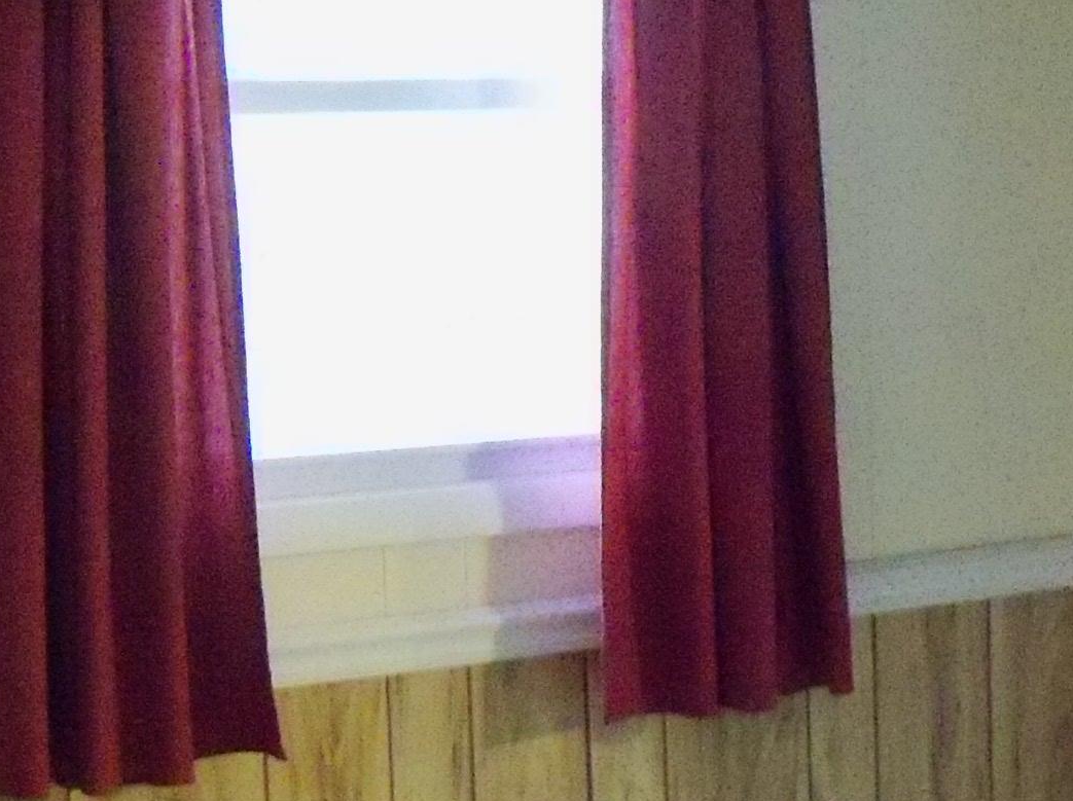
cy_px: 254
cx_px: 911
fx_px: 2693
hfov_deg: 22.1
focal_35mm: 87
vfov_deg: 16.9
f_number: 3.5
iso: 1600
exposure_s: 1/13
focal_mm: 6.2
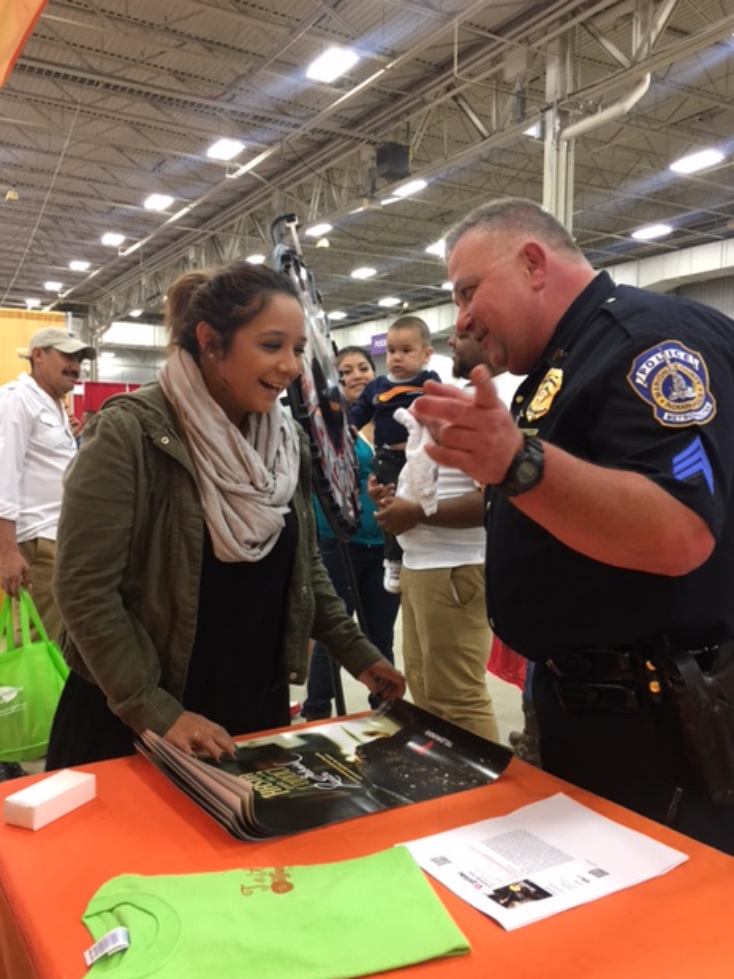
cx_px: 376
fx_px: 848
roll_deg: -1.1
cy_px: 478
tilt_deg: -0.5
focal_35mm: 30
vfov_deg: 60.0
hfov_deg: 46.8
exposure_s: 1/15
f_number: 2.2
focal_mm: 4.15
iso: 50
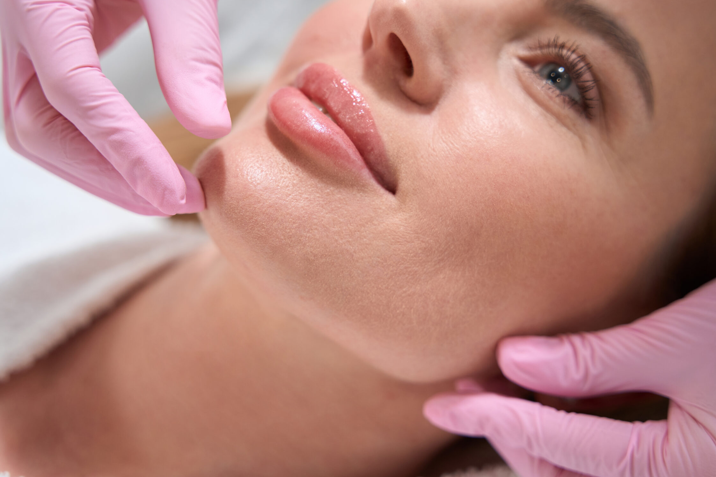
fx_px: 1149
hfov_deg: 34.6
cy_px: 212
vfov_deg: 23.4
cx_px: 365
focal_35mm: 58
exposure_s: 1/250
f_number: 2.8
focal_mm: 50.7
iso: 400
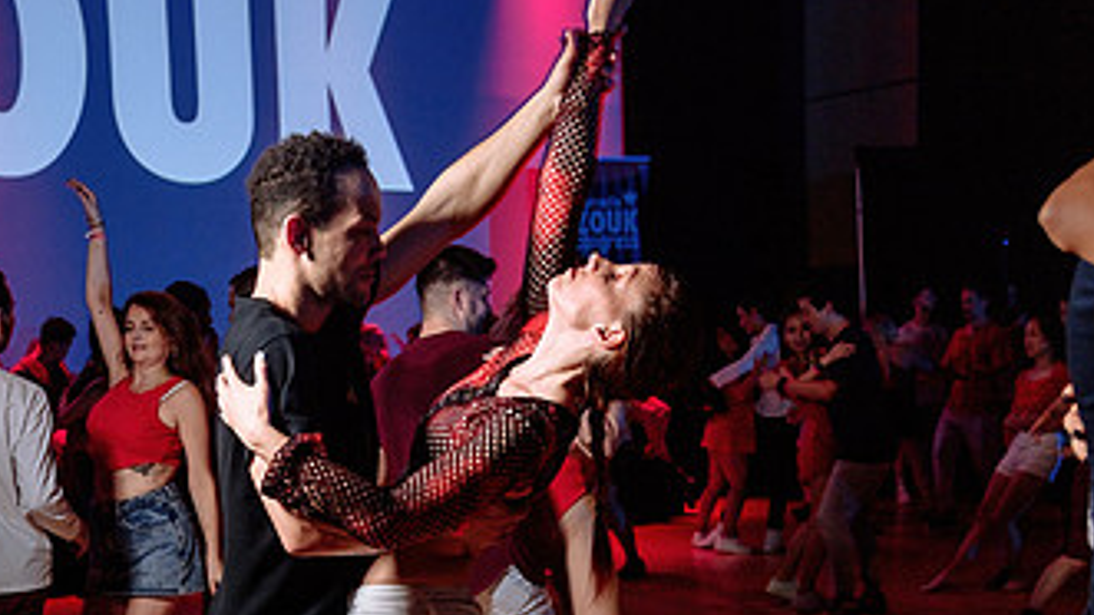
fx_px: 1653
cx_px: 248
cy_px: 570
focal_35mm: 57
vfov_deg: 20.6
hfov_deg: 35.6
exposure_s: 1/40
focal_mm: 31
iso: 1000
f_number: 3.5
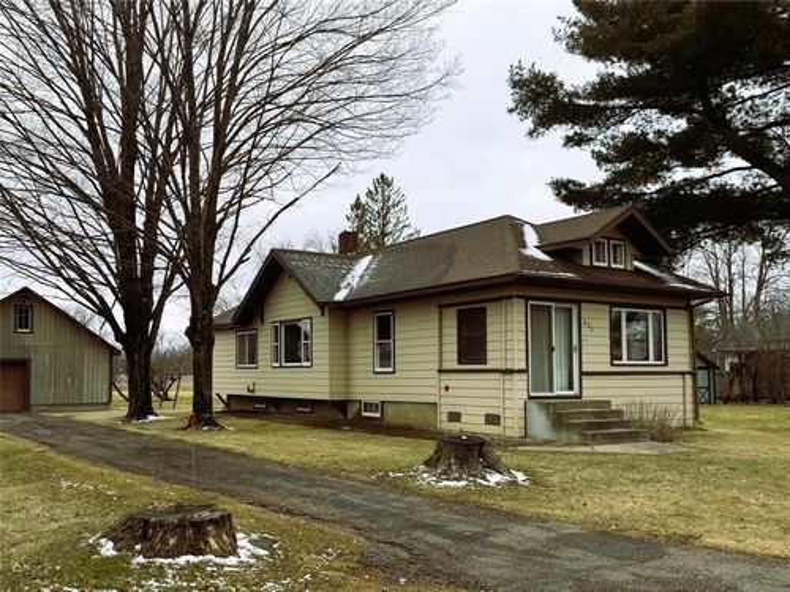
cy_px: 296
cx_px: 395
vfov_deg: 53.1
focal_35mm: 26
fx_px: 593
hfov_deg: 67.3
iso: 80
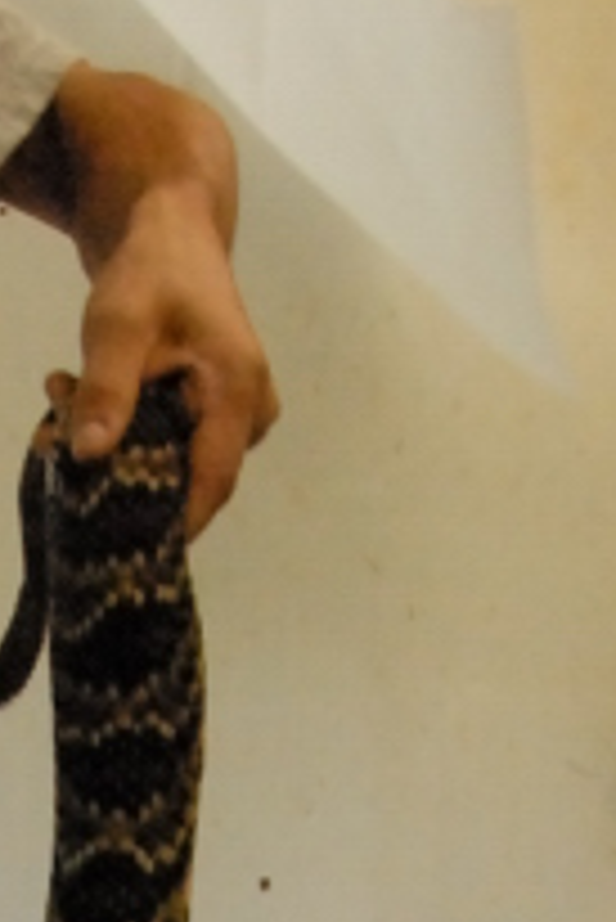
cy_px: 2145
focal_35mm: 227
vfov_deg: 8.4
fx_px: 5816
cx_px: -308
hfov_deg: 6.0
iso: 1600
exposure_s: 1/60
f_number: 5.6
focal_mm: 24
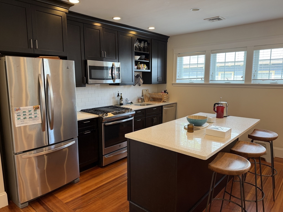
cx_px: 142
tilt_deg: -8.3
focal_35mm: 24
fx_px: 196
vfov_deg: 56.8
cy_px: 106
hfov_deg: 71.6
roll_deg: +0.4
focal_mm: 6.76
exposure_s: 1/60
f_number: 1.78
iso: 160
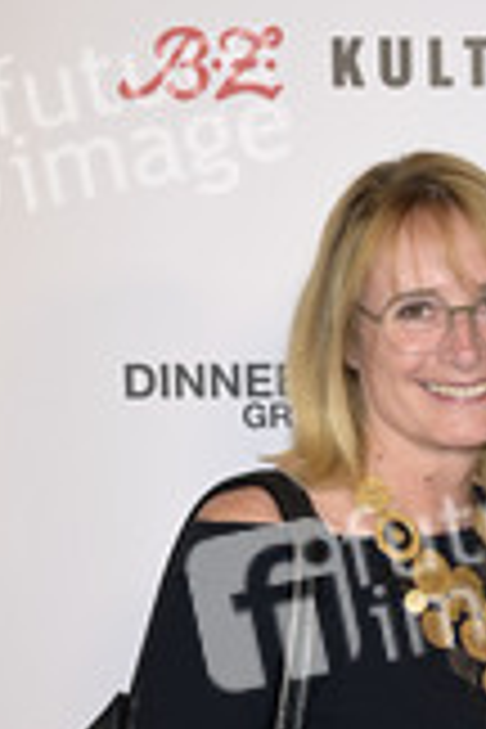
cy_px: 810
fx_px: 2754
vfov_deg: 14.7
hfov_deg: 10.0
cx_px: 549
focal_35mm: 136
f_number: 5.6
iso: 640
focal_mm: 55
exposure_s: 1/160
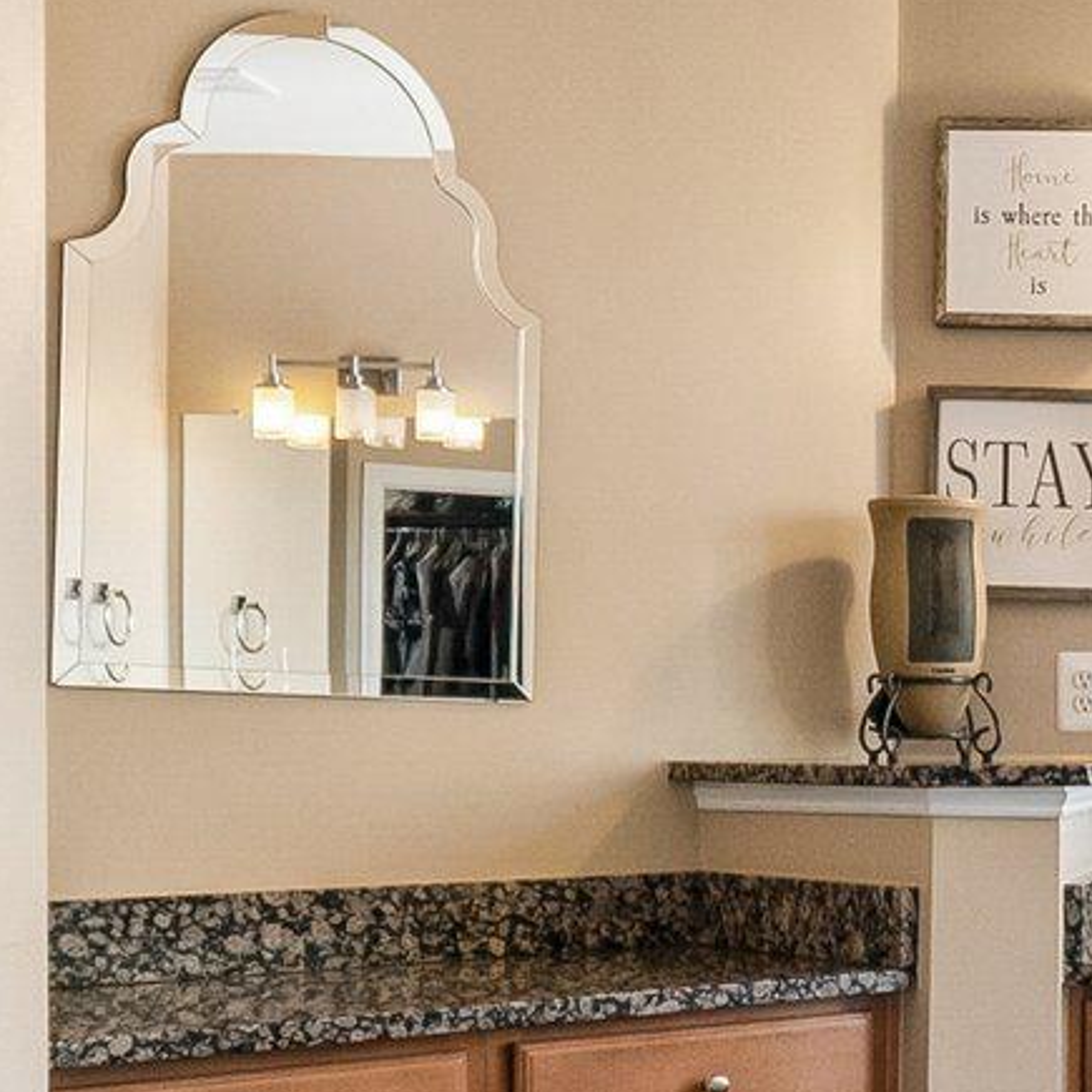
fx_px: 2141
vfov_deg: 28.2
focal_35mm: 60
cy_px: 815
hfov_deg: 24.7
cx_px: 1436
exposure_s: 1/200
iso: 400
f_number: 5.6
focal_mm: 10
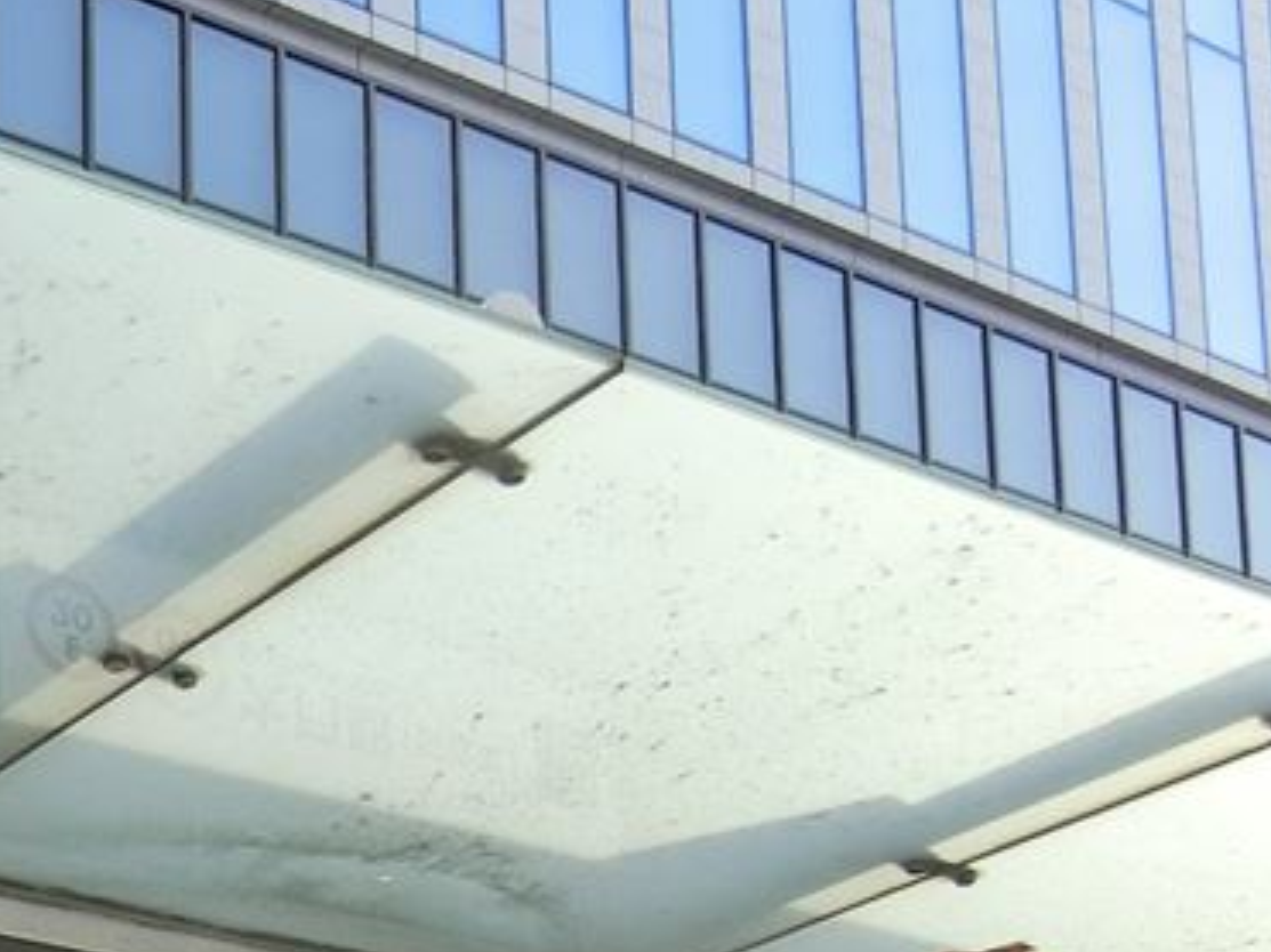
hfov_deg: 23.0
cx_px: 21
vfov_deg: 16.4
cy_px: 1435
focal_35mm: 82
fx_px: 3010
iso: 80
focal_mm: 4.06
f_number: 2.7
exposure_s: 1/400
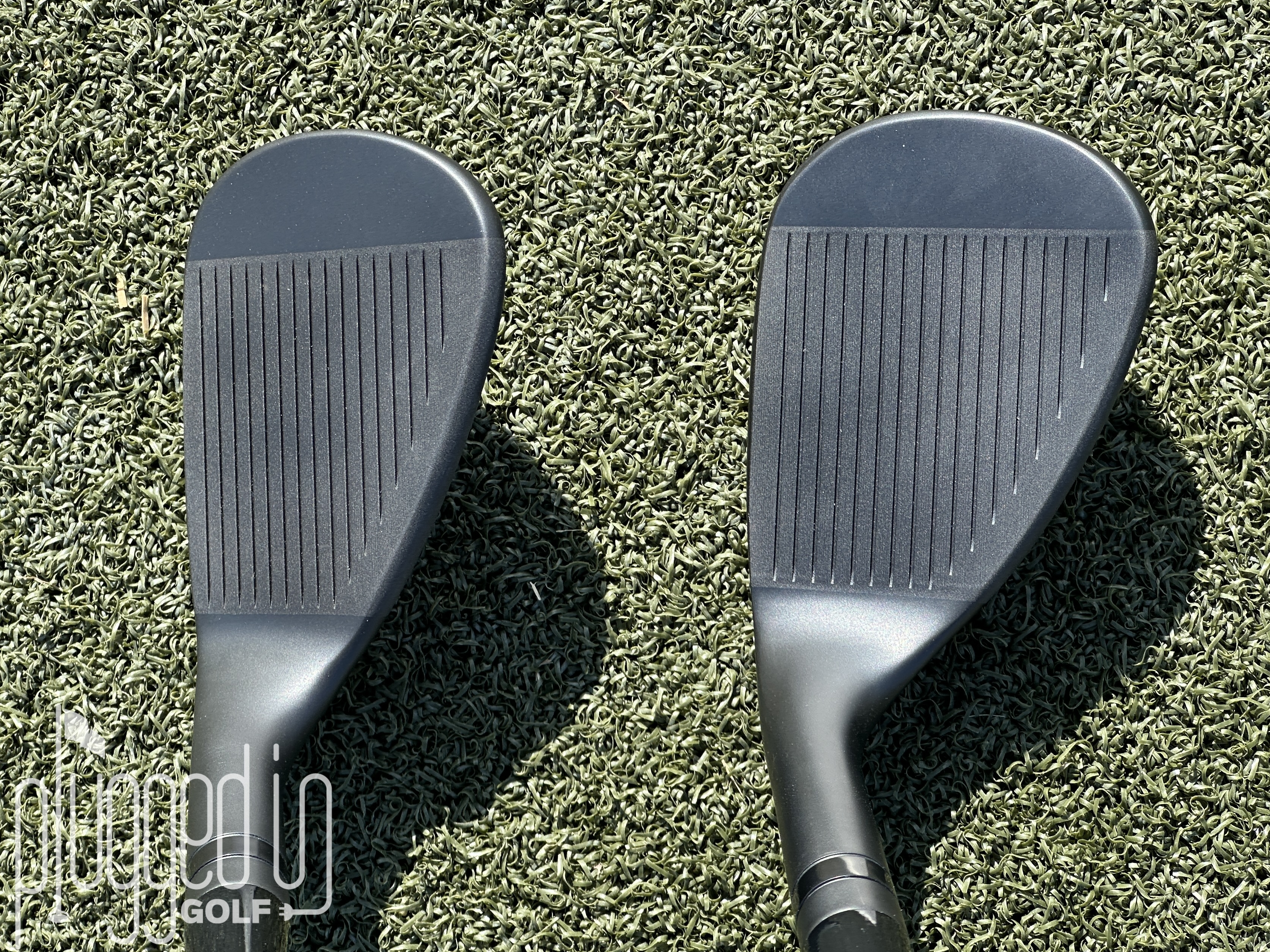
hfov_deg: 23.8
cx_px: 629
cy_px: 479
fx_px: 3008
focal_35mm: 82
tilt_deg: -87.6
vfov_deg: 18.0
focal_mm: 9
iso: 32
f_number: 2.8
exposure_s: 1/223
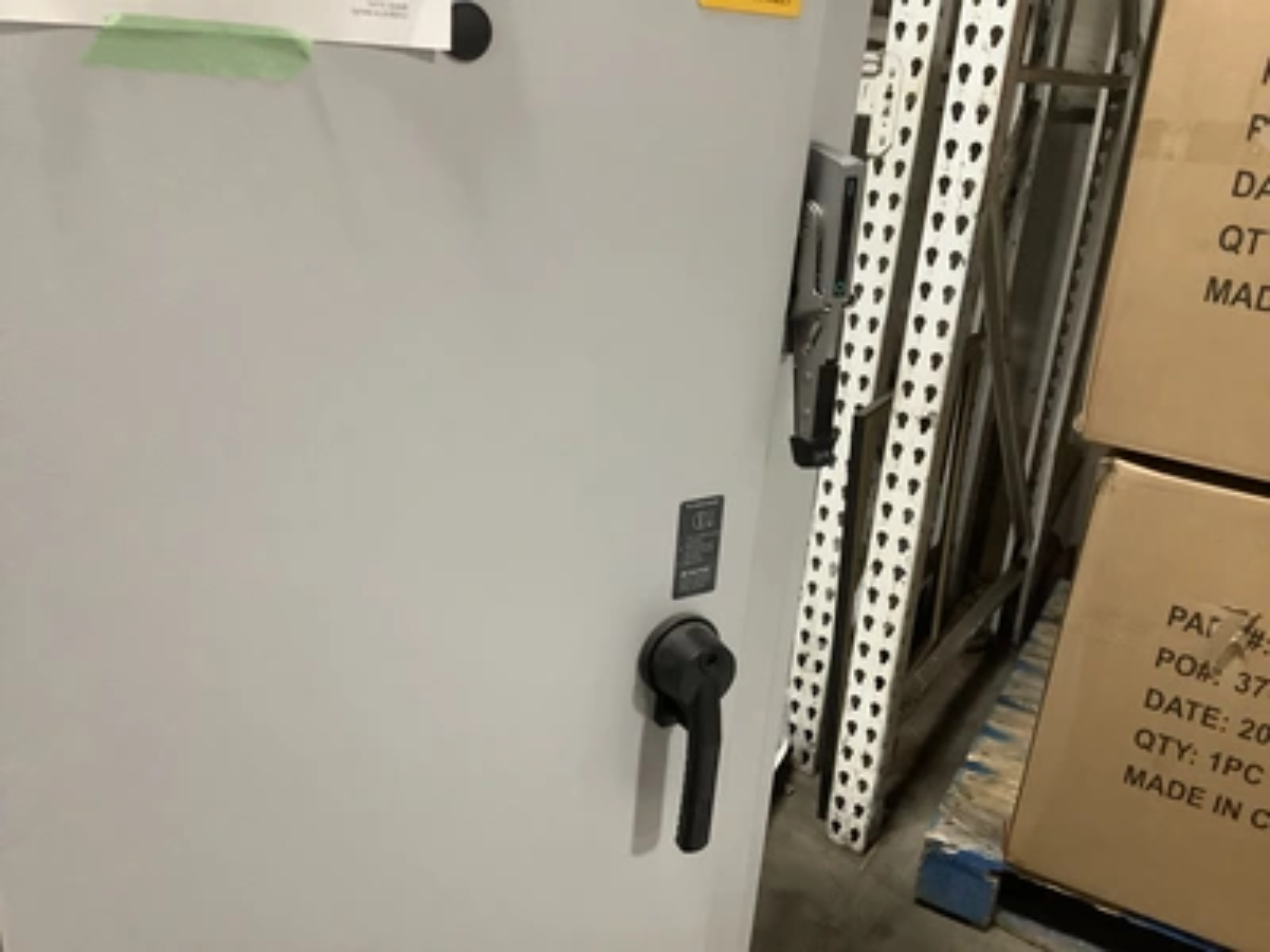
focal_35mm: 31
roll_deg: -5.5
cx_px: 635
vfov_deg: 45.4
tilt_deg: -21.0
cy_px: 476
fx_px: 1137
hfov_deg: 58.4
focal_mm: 3.3
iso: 640
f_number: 2.4
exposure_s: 1/30
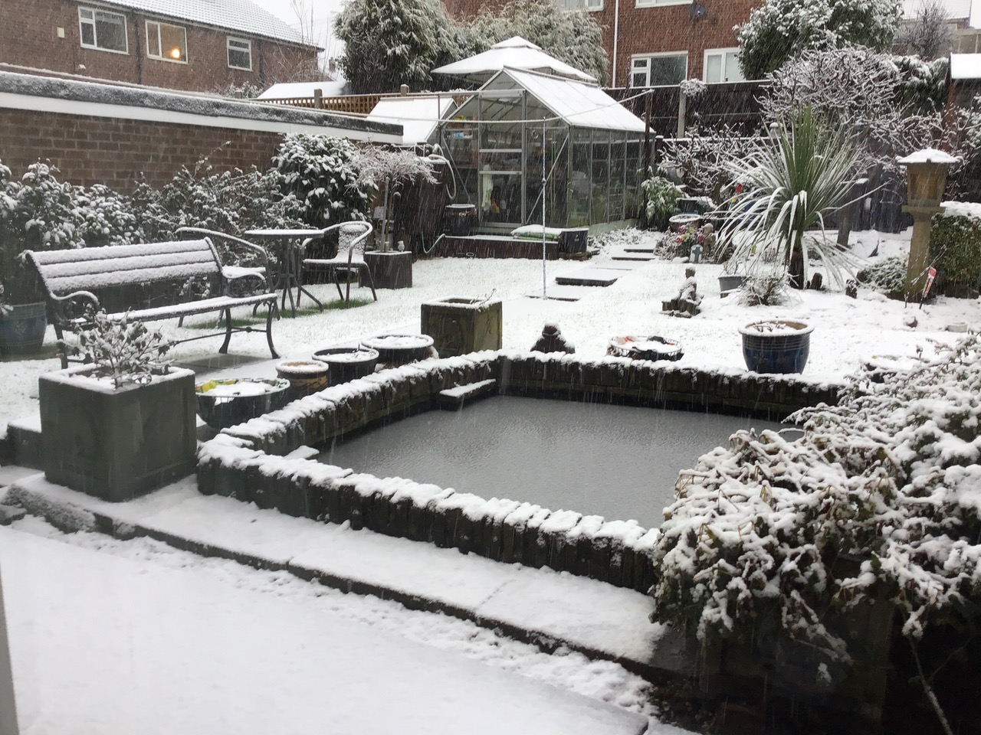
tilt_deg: -11.8
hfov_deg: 58.4
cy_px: 368
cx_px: 490
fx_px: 879
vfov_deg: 45.4
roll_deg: -0.1
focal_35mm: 31
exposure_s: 1/33
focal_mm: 3.3
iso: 40
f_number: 2.4
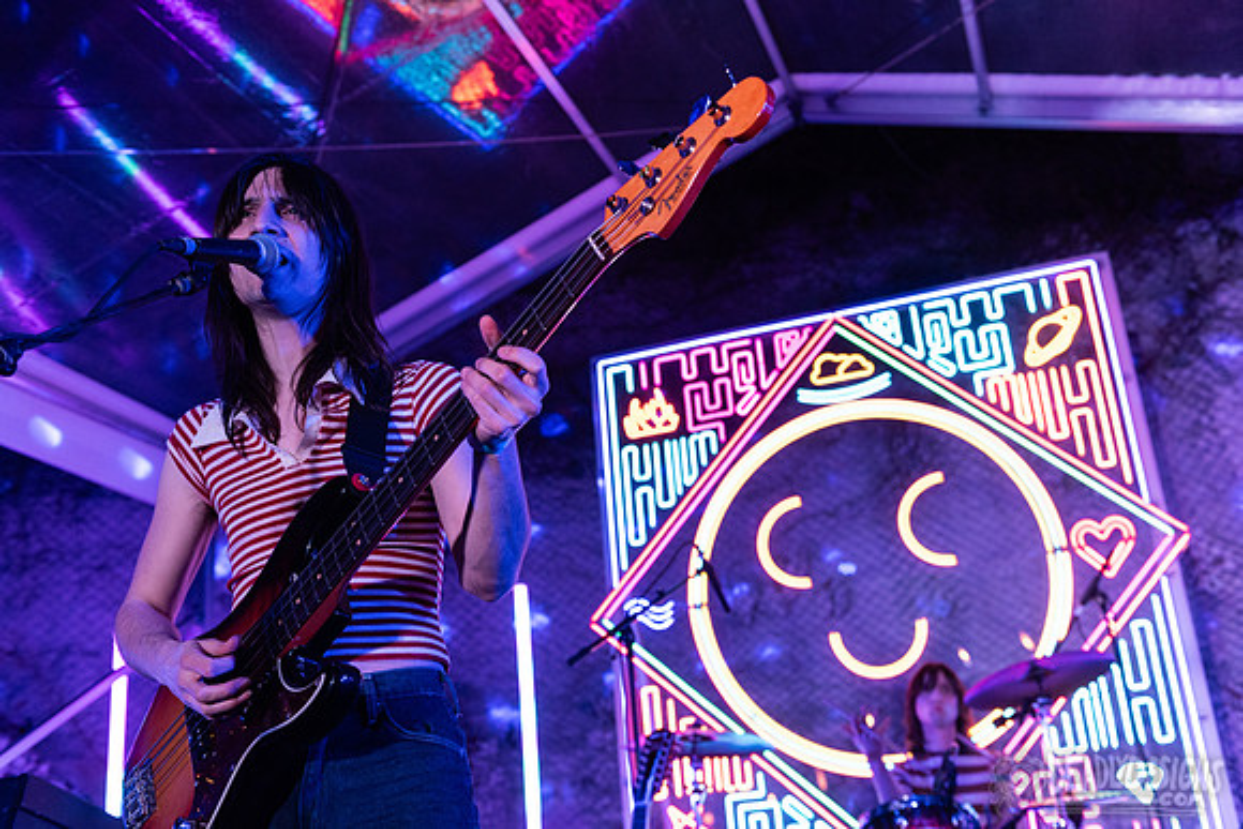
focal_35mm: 38
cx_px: 622
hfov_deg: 50.7
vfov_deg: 35.1
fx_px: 1312
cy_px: 414
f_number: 3.5
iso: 2000
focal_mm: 38
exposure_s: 1/250
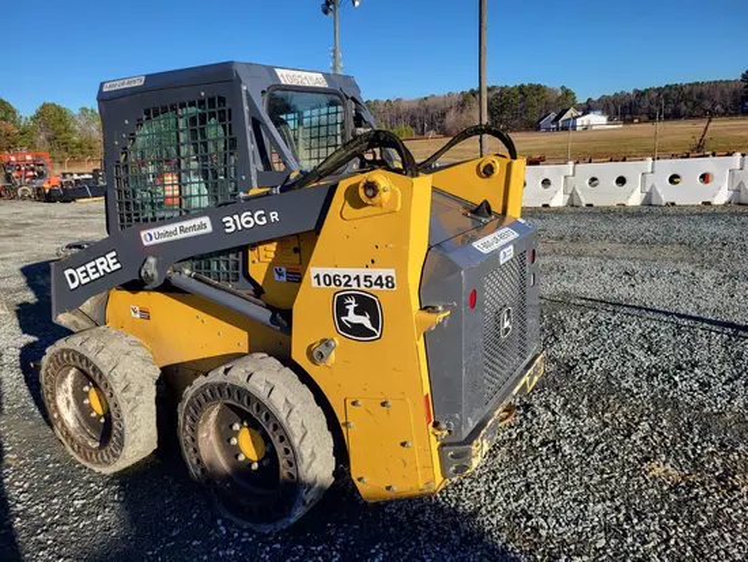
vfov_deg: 53.1
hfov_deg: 67.3
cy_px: 281
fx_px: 562
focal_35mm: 26
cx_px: 374
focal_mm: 5.4
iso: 40
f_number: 1.8
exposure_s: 1/1619
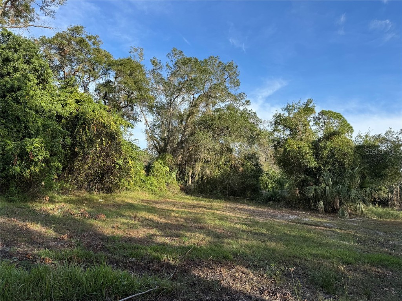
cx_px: 201
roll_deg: -4.6
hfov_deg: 71.6
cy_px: 150
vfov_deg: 56.8
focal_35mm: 24
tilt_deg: +6.0
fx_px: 279
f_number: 1.78
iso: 80
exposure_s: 1/2041
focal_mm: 6.76
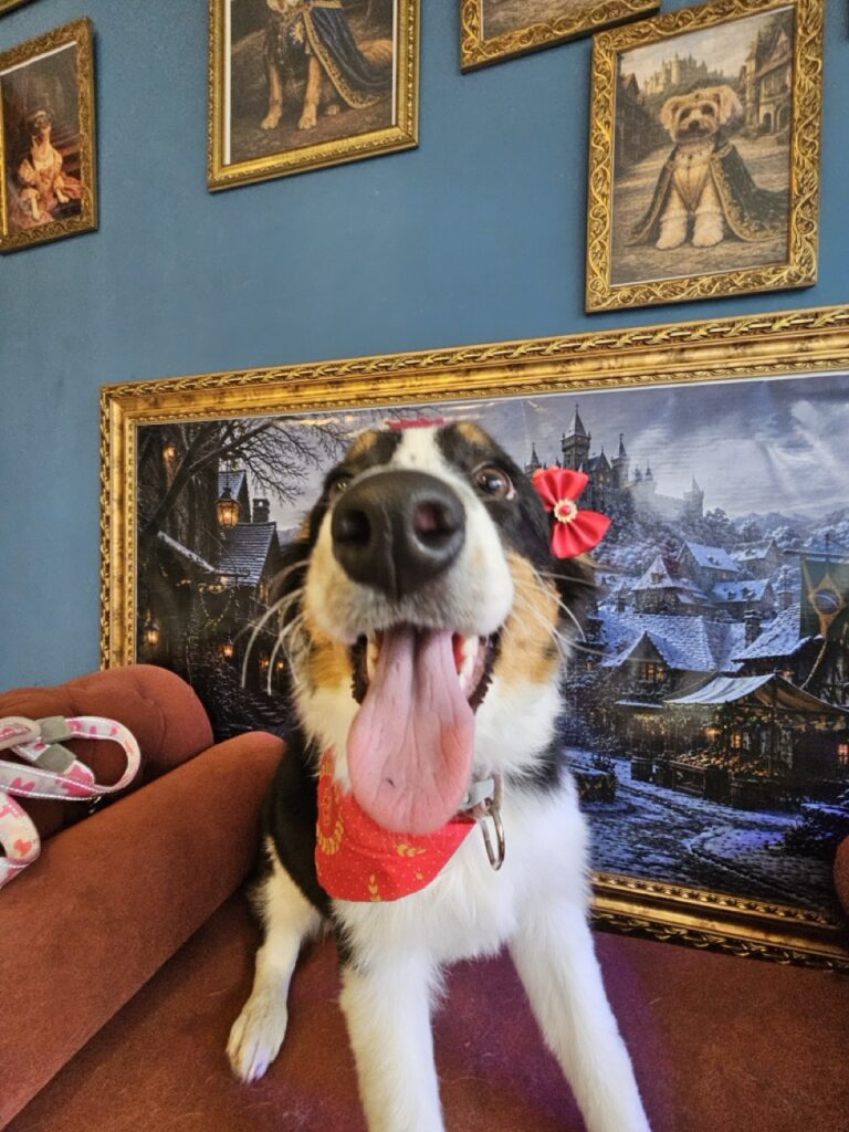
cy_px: 566
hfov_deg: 89.9
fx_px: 425
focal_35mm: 13
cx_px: 424
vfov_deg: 106.2
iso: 320
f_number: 2.2
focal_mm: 2.2
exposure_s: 1/100
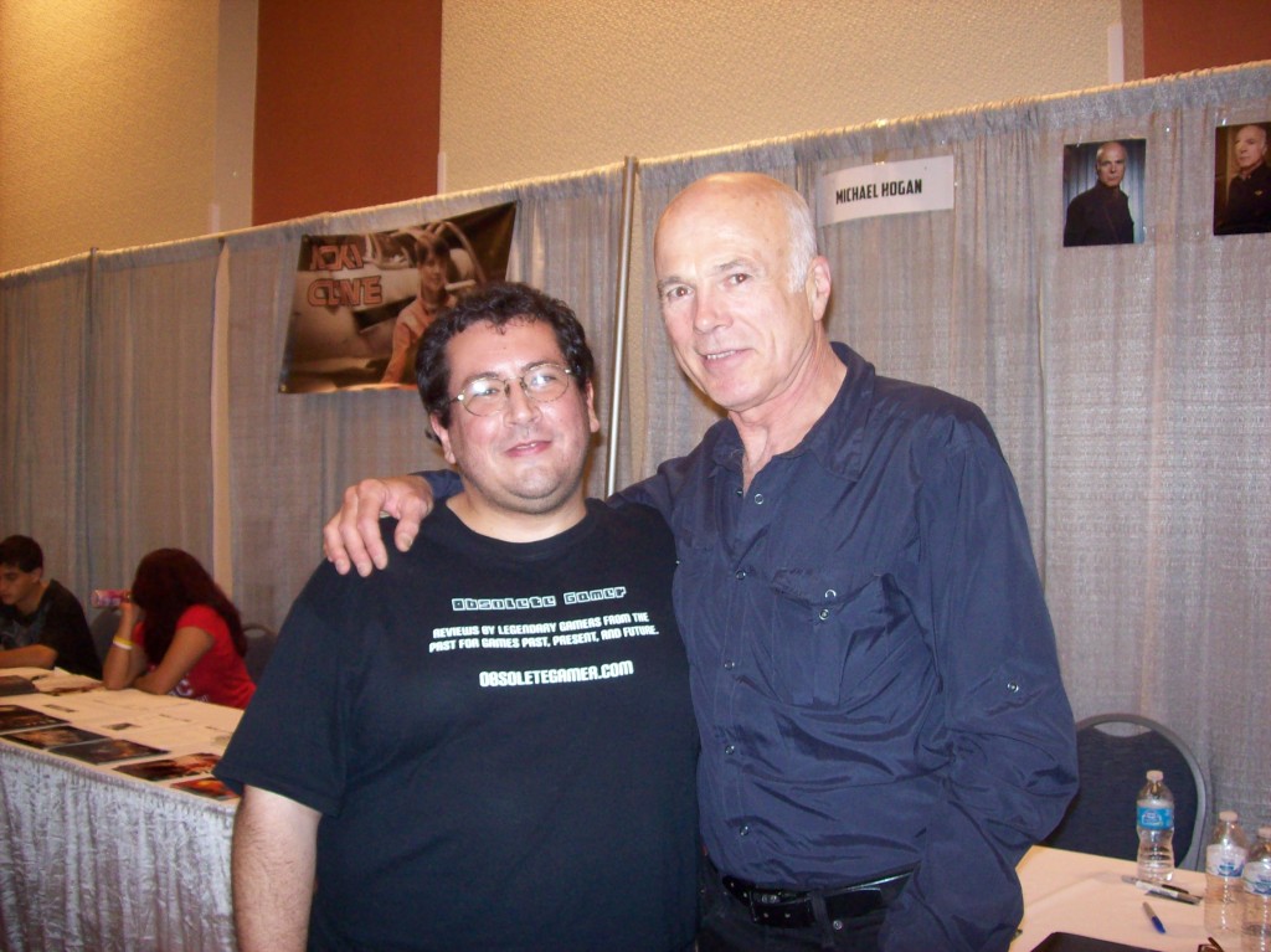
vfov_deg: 39.6
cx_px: 636
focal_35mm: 36
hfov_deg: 51.4
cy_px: 476
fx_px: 1321
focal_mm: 6
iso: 200
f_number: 2.7
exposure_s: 1/64
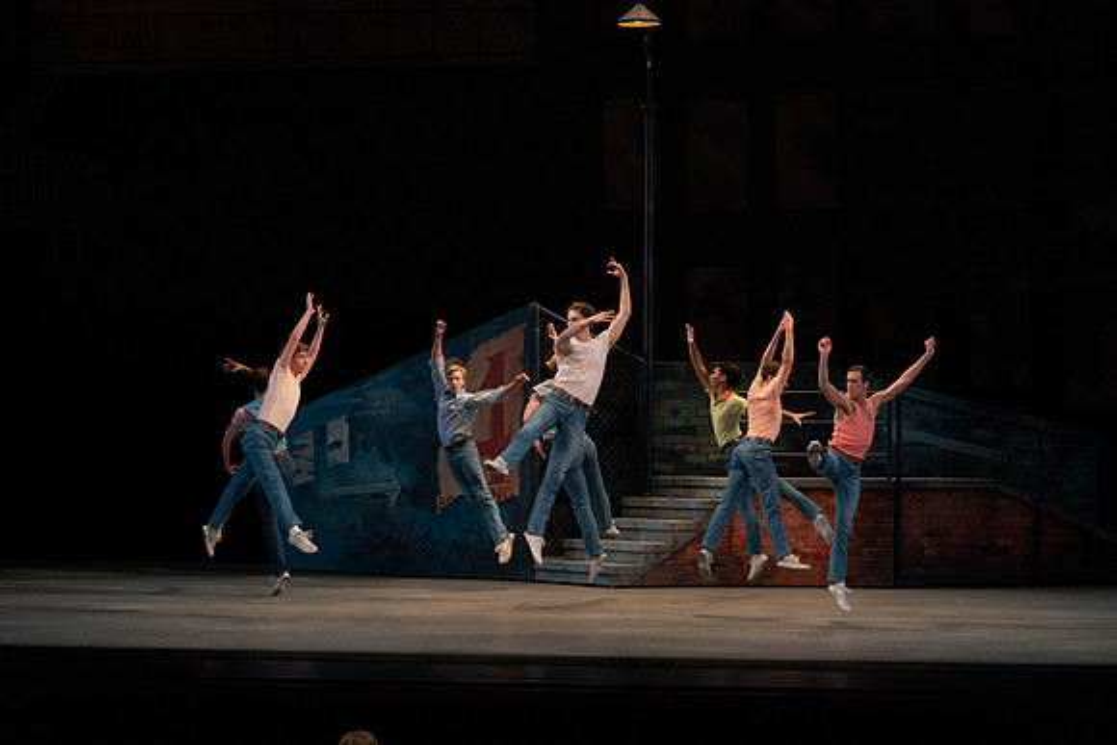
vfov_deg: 13.7
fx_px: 3103
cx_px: 558
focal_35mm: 100
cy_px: 372
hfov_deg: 20.4
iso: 3200
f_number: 4.5
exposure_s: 1/400
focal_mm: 100
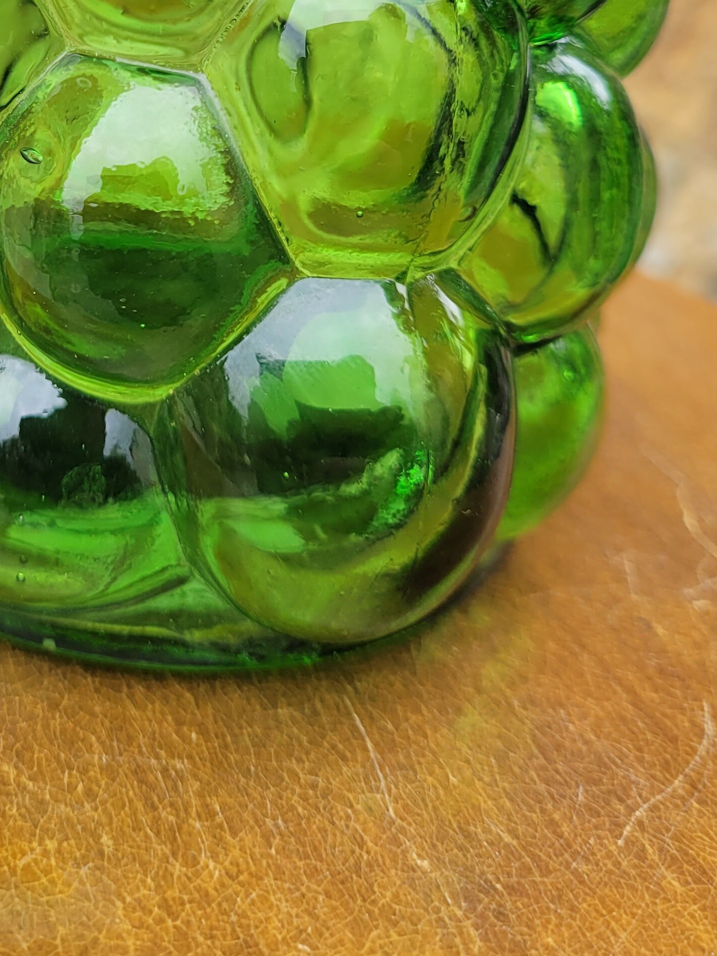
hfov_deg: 25.9
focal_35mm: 55
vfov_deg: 32.6
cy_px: 38
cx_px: 98
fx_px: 1519
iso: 40
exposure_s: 1/368
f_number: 1.8
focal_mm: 5.4
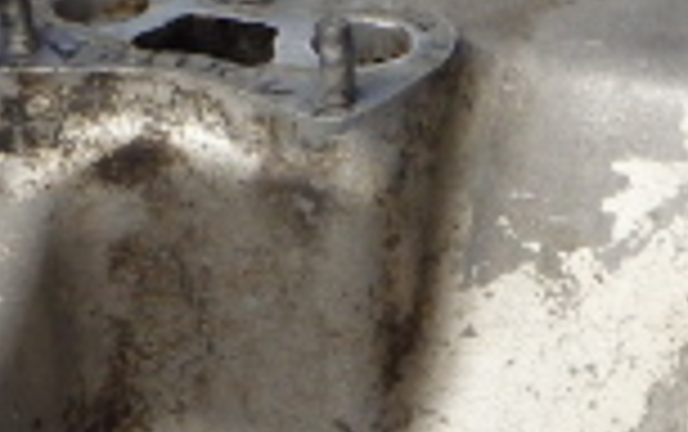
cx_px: 710
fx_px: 2328
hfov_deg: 16.4
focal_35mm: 124
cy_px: 490
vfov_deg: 10.5
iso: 320
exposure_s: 1/30
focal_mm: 5
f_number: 3.9
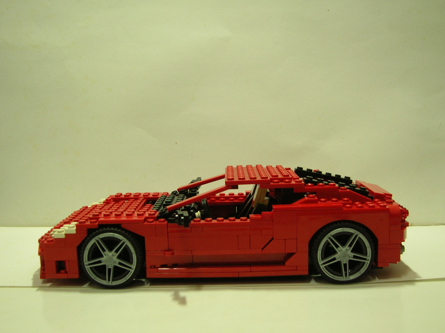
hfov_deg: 44.8
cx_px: 222
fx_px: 539
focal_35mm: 42
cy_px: 166
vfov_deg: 34.3
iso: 99
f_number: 3.1
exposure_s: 1/3.8
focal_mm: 7
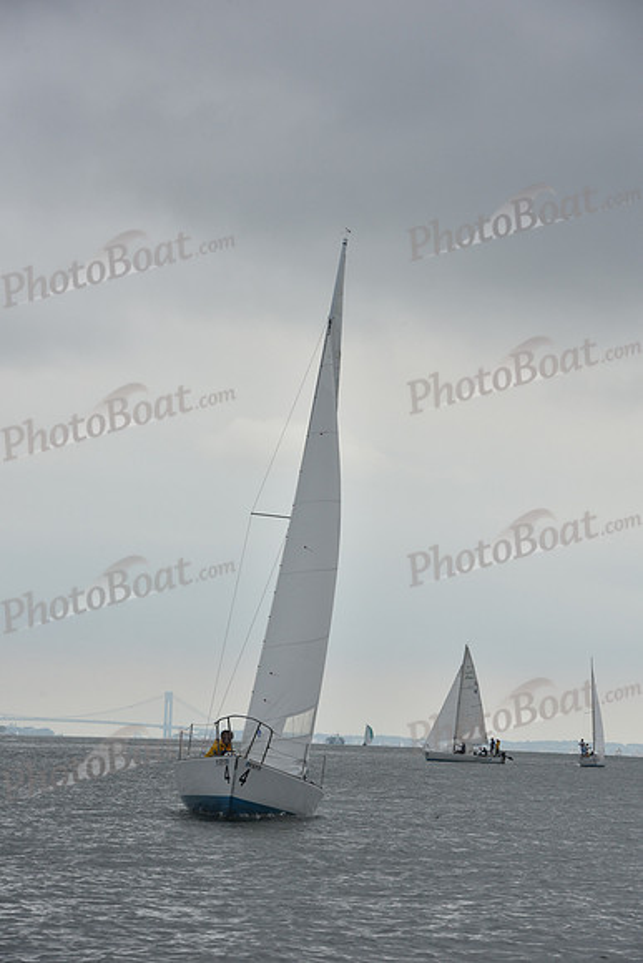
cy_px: 482
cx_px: 322
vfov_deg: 14.2
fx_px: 3882
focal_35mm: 145
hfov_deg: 9.5
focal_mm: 145
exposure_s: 1/800
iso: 400
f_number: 11
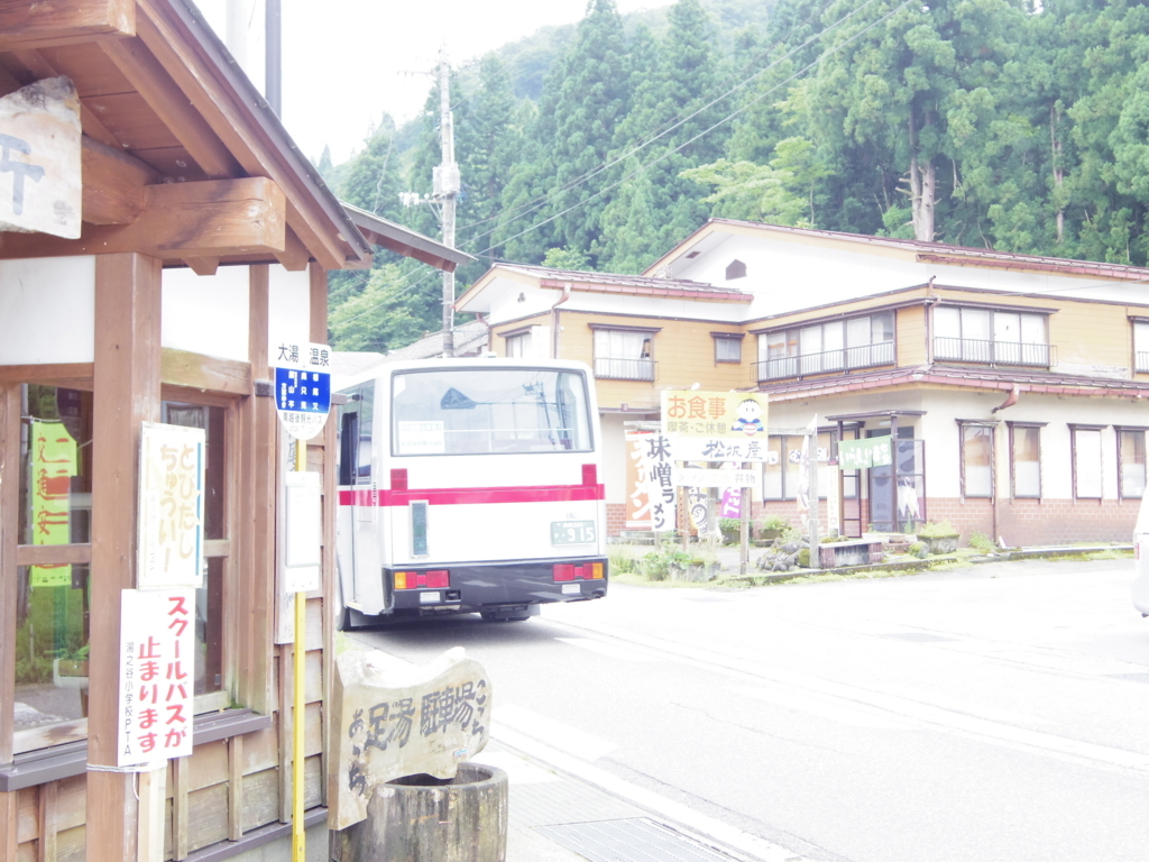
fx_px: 1560
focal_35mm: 47
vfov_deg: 30.9
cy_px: 431
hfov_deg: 40.4
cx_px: 574
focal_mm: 8.5
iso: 250
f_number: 2.8
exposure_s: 1/125
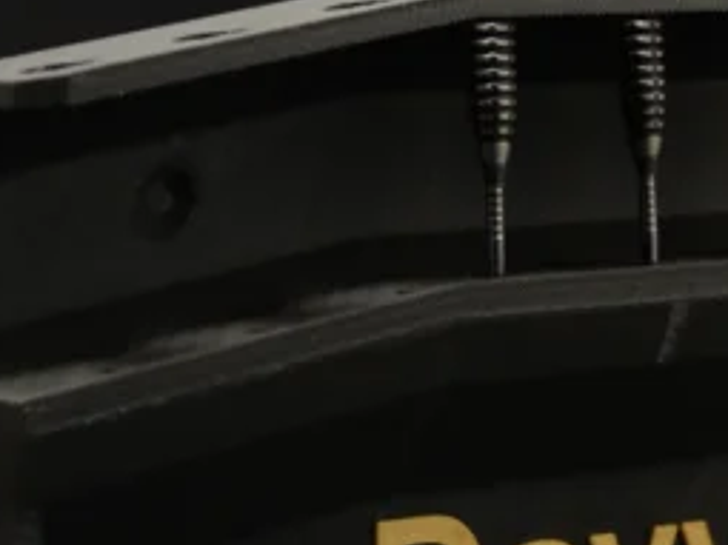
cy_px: 205
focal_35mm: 178
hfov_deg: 11.1
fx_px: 3735
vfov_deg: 8.3
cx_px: 631
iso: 900
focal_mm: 35
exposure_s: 1/30
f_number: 4.5
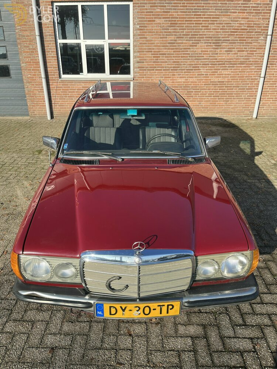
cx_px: 138
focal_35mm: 26
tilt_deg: -25.3
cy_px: 184
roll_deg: +0.1
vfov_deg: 67.3
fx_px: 277
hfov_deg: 53.1
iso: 50
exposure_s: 1/1923
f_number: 1.6
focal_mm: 5.1
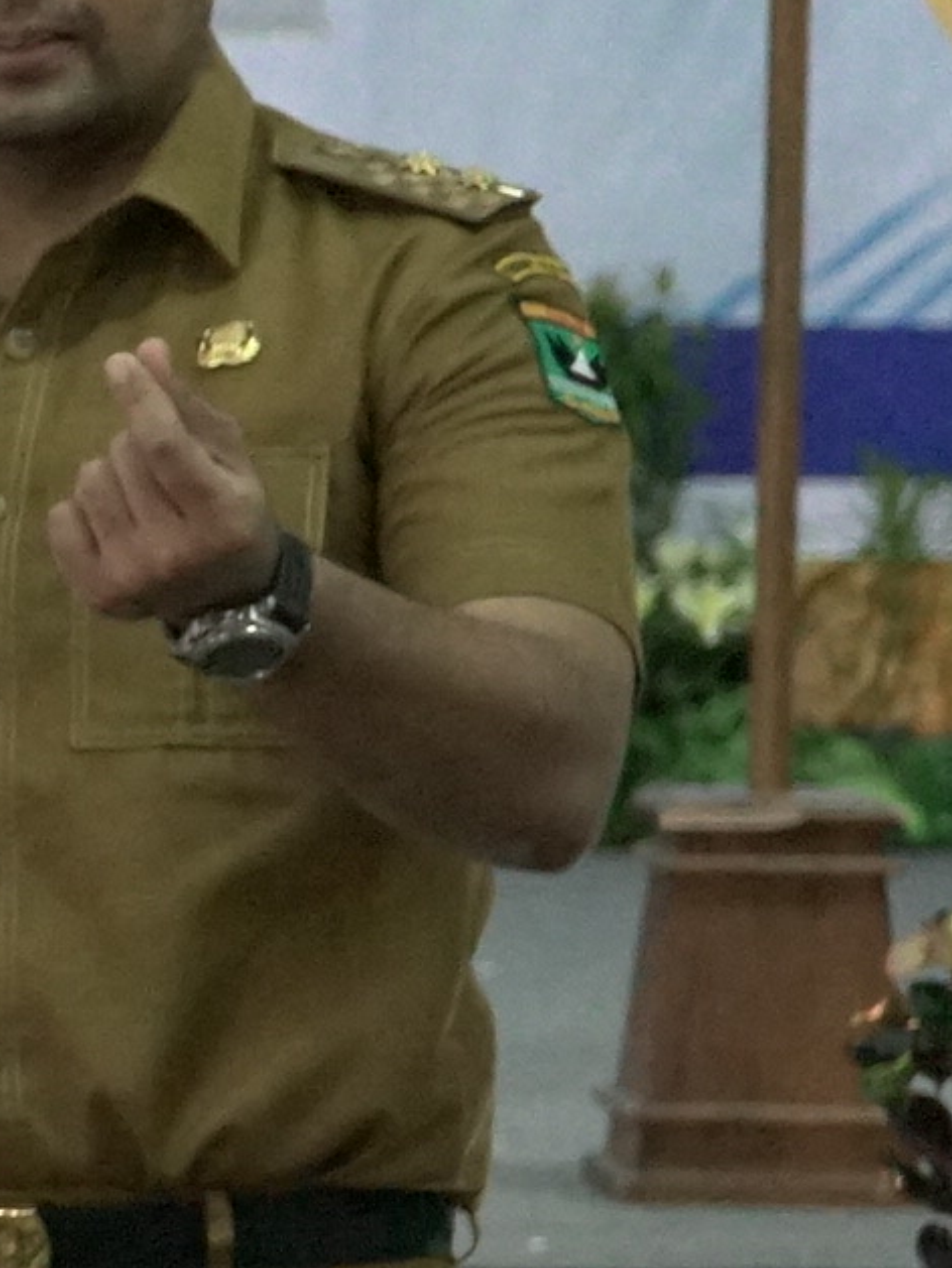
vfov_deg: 6.1
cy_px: 865
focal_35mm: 325
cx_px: -2676
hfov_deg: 4.3
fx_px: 11913
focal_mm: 54
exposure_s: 1/100
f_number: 5
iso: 6400
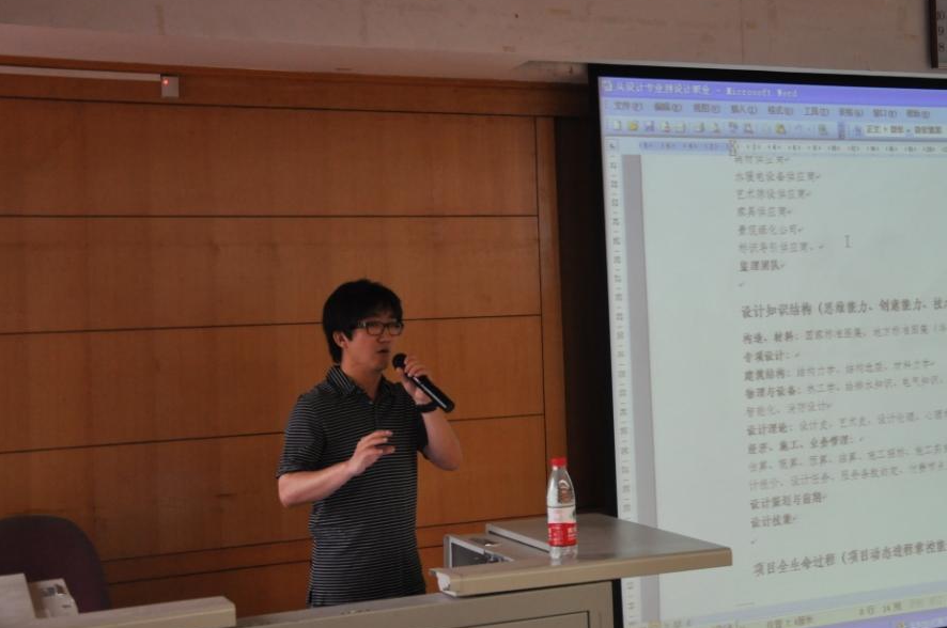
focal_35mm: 52
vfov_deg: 25.9
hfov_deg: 38.2
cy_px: 296
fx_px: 1366
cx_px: 545
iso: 1000
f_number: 4.2
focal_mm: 30
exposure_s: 1/40
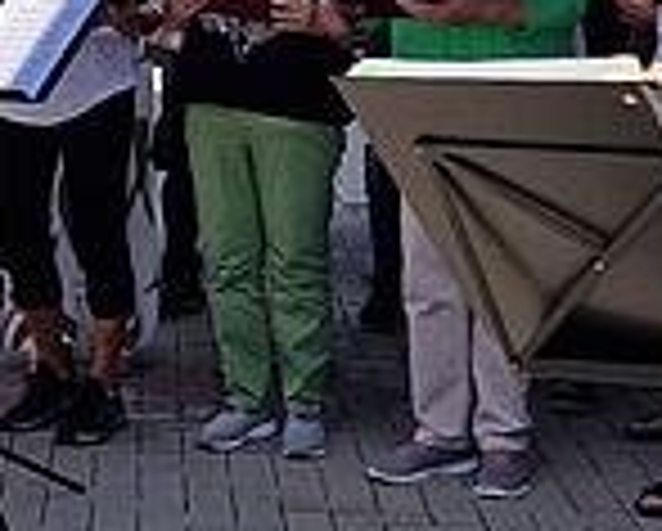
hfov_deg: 15.3
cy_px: 45
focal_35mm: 122
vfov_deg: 12.6
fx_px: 2393
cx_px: -72
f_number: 1.8
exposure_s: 1/864
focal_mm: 6.4
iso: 50
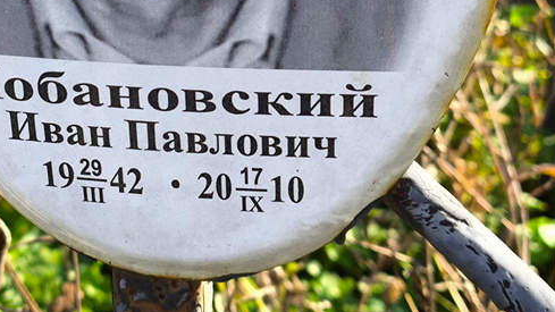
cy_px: 42
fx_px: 1310
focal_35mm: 89
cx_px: 194
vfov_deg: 13.5
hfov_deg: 23.8
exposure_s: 1/190
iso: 50
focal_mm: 4.71
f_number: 1.7
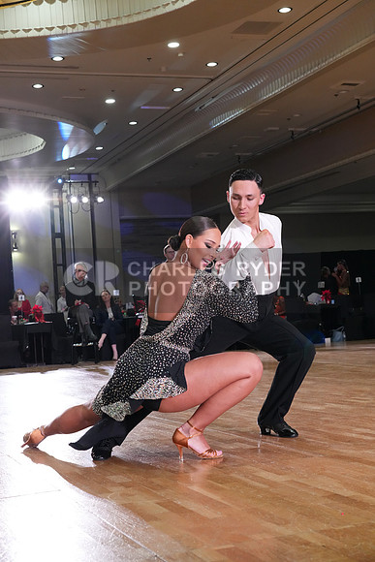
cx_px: 188
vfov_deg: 36.9
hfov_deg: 25.1
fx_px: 843
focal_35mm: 54
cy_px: 281
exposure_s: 1/200
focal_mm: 54
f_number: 7.1
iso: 4000
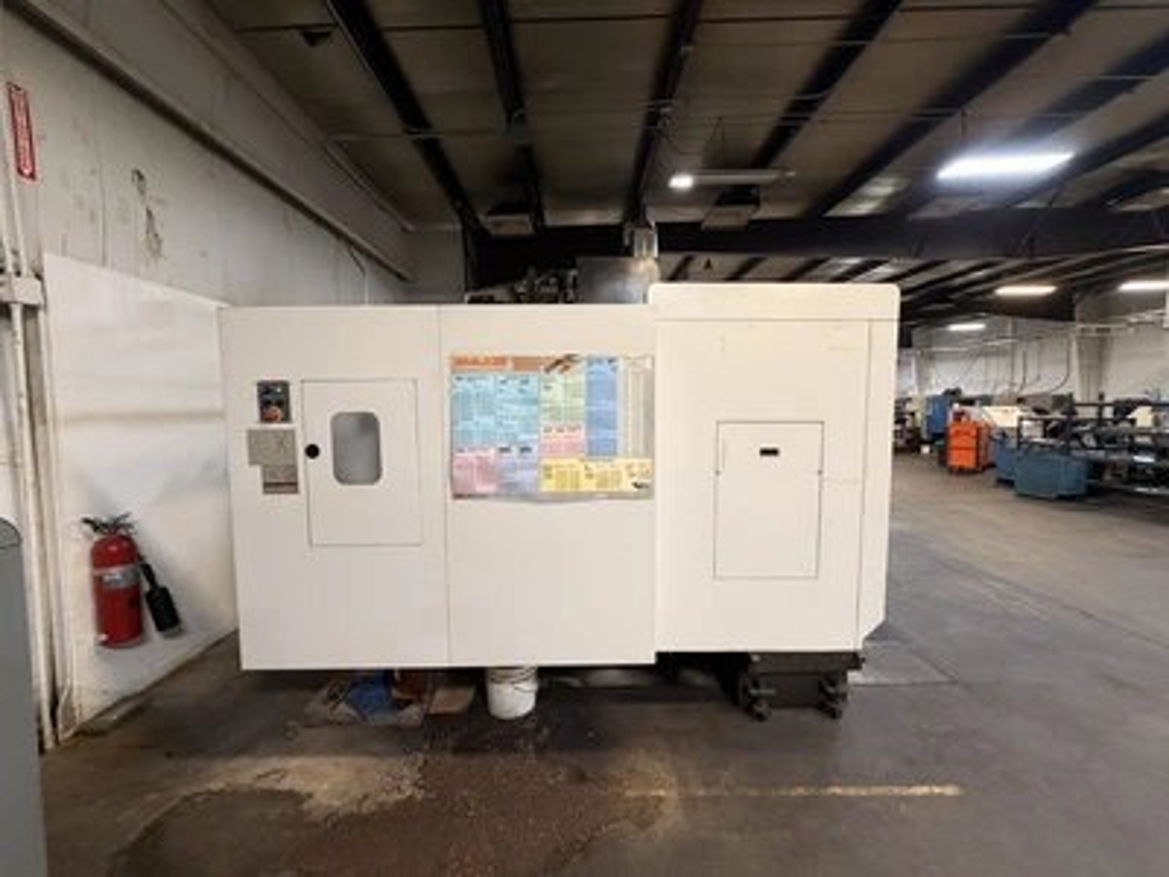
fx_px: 473
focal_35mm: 14
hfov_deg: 102.1
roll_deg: +0.2
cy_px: 438
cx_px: 584
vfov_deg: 85.7
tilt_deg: -4.3
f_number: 2.2
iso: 250
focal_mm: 2.22
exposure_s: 1/60
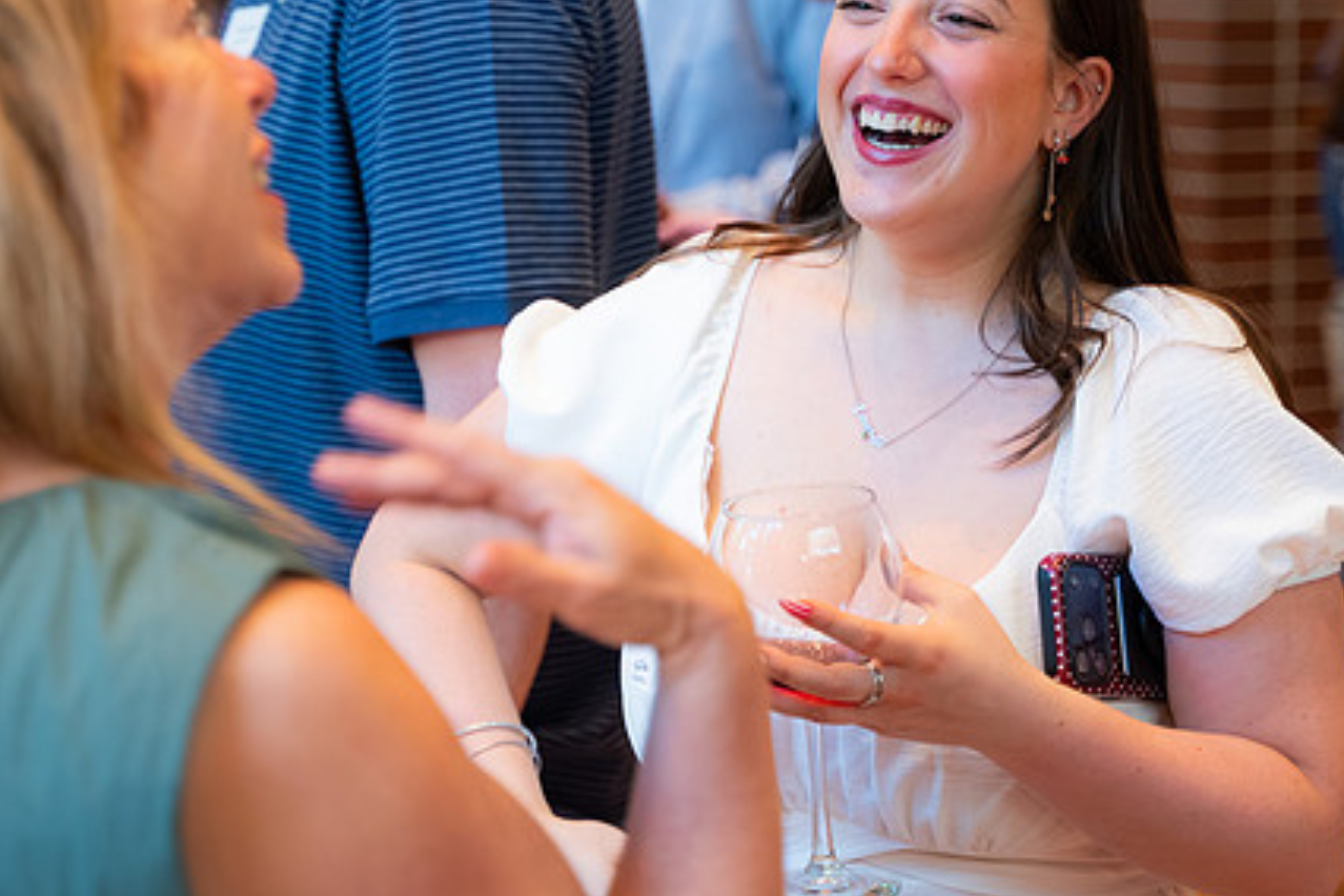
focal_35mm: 100
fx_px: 3733
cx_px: 589
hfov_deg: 20.4
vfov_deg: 13.7
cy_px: 311
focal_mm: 63
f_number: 2.8
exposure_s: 1/125
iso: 2000
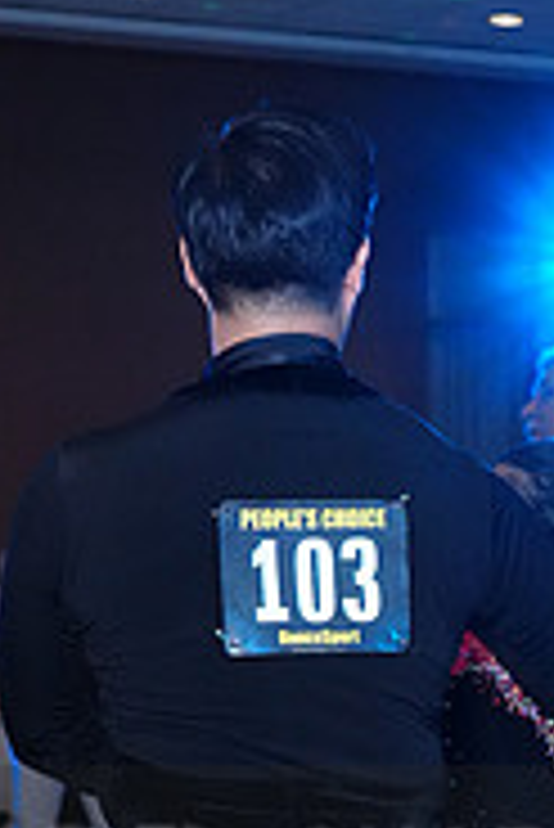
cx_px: 565
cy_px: 918
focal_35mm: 139
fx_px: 3202
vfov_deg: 14.4
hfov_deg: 9.8
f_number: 5
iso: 5000
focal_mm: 44
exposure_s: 1/200
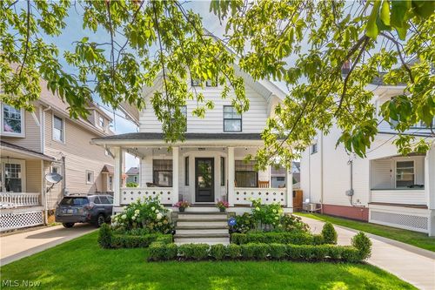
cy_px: 145
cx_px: 218
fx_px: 205
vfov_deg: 70.4
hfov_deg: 93.3
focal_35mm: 17
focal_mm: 17
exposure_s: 1/640
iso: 200
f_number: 9
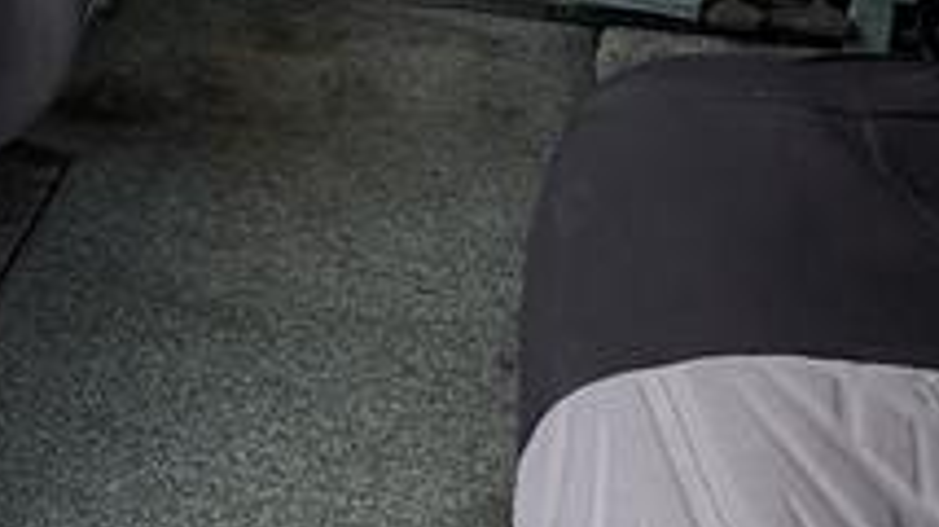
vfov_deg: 15.4
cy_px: -501
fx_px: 1592
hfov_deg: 32.5
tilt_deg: -10.8
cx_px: 281
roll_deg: -6.0
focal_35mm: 64
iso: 64
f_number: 2.2
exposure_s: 1/254
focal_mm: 2.22
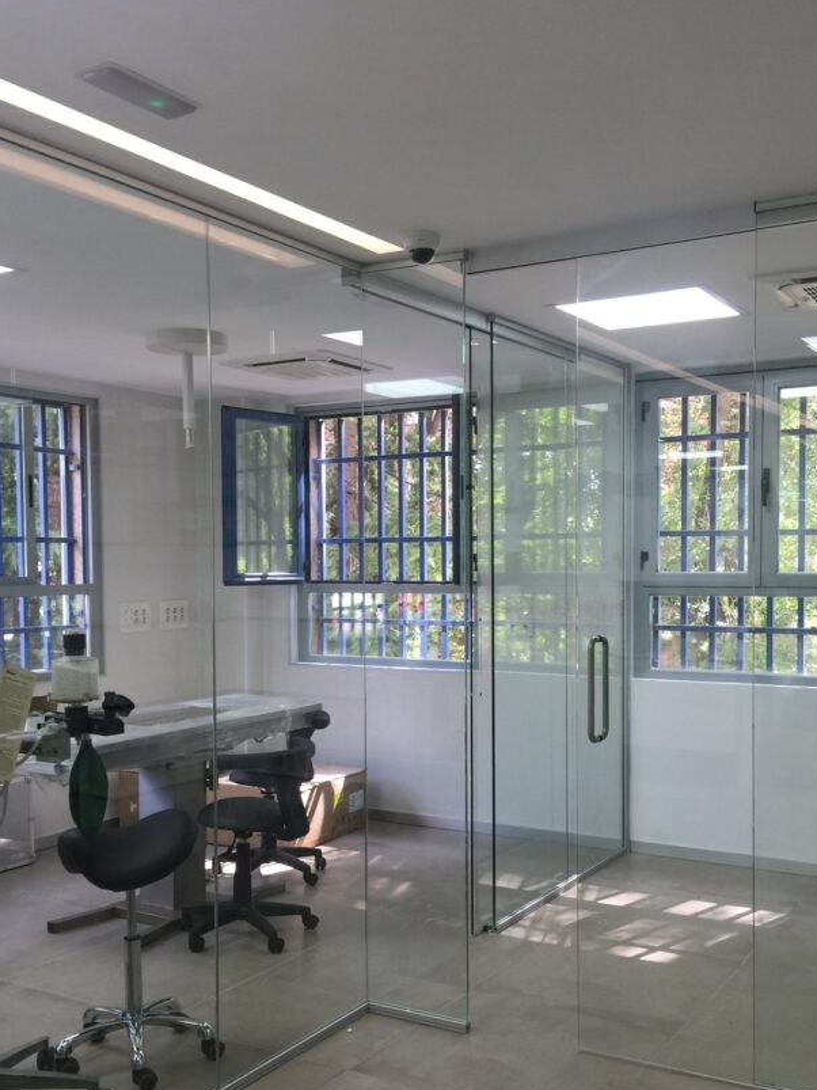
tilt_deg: -2.3
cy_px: 618
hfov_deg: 38.6
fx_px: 1165
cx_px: 433
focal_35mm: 37
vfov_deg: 50.0
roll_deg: -0.1
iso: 32
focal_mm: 4.15
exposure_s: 1/33
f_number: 2.2
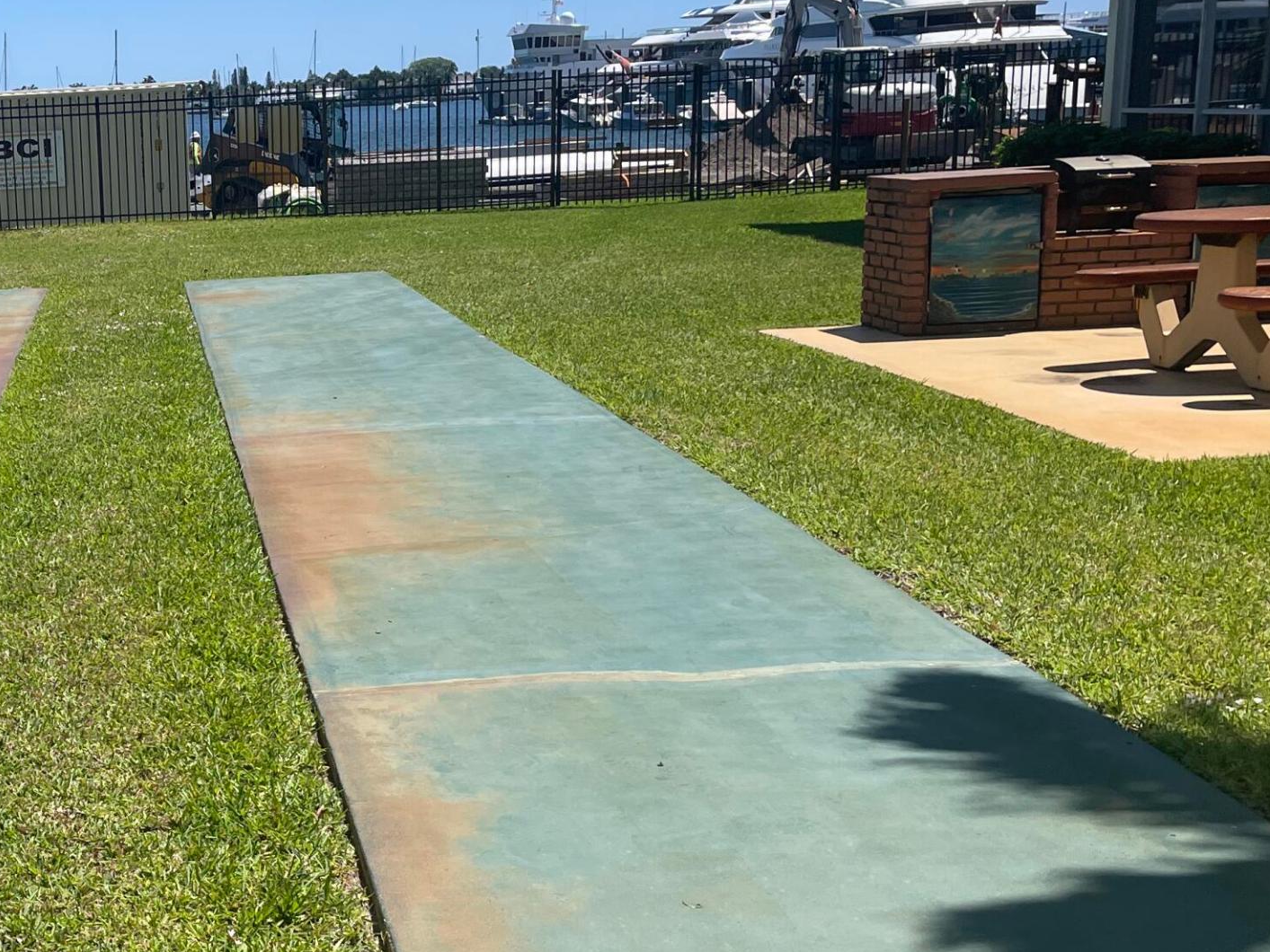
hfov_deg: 34.2
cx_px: 125
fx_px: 1945
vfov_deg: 27.4
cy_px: 618
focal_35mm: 53
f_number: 1.6
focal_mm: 4.2
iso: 32
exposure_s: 1/4000
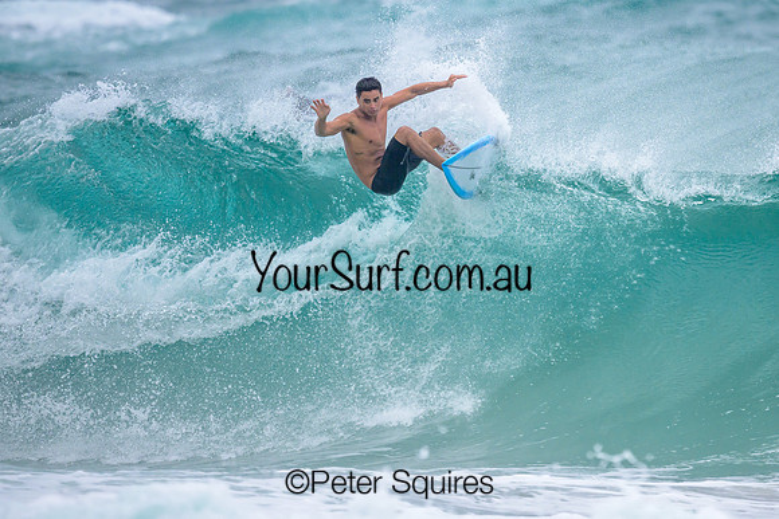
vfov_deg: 1.3
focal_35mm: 1100
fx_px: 23807
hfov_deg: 1.9
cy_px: 238
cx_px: 536
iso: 500
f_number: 6.3
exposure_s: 1/2000
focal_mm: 800
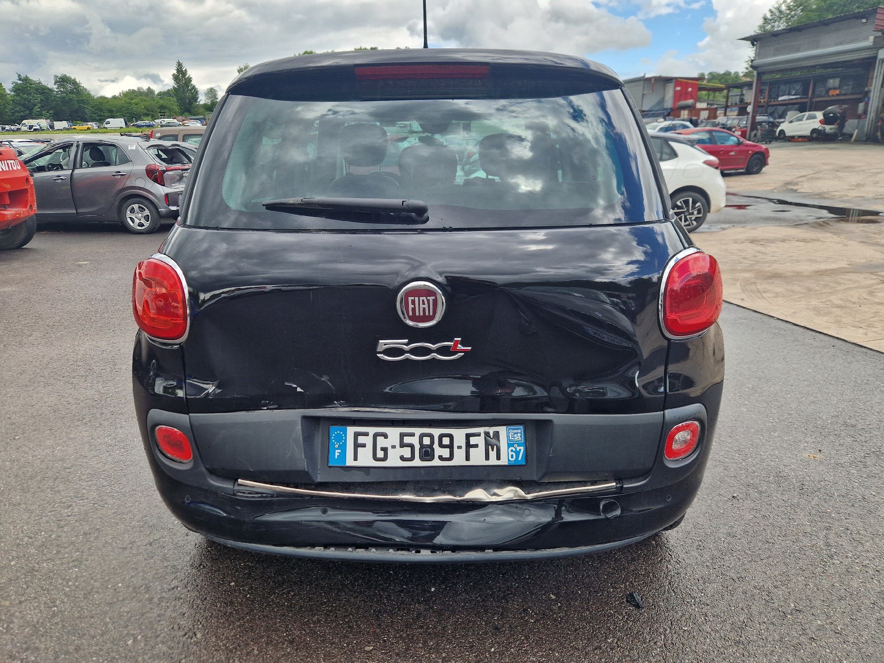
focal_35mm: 23
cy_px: 332
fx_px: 587
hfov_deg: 73.9
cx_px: 442
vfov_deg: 58.9
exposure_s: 1/625
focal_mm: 5.4
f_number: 1.8
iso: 50
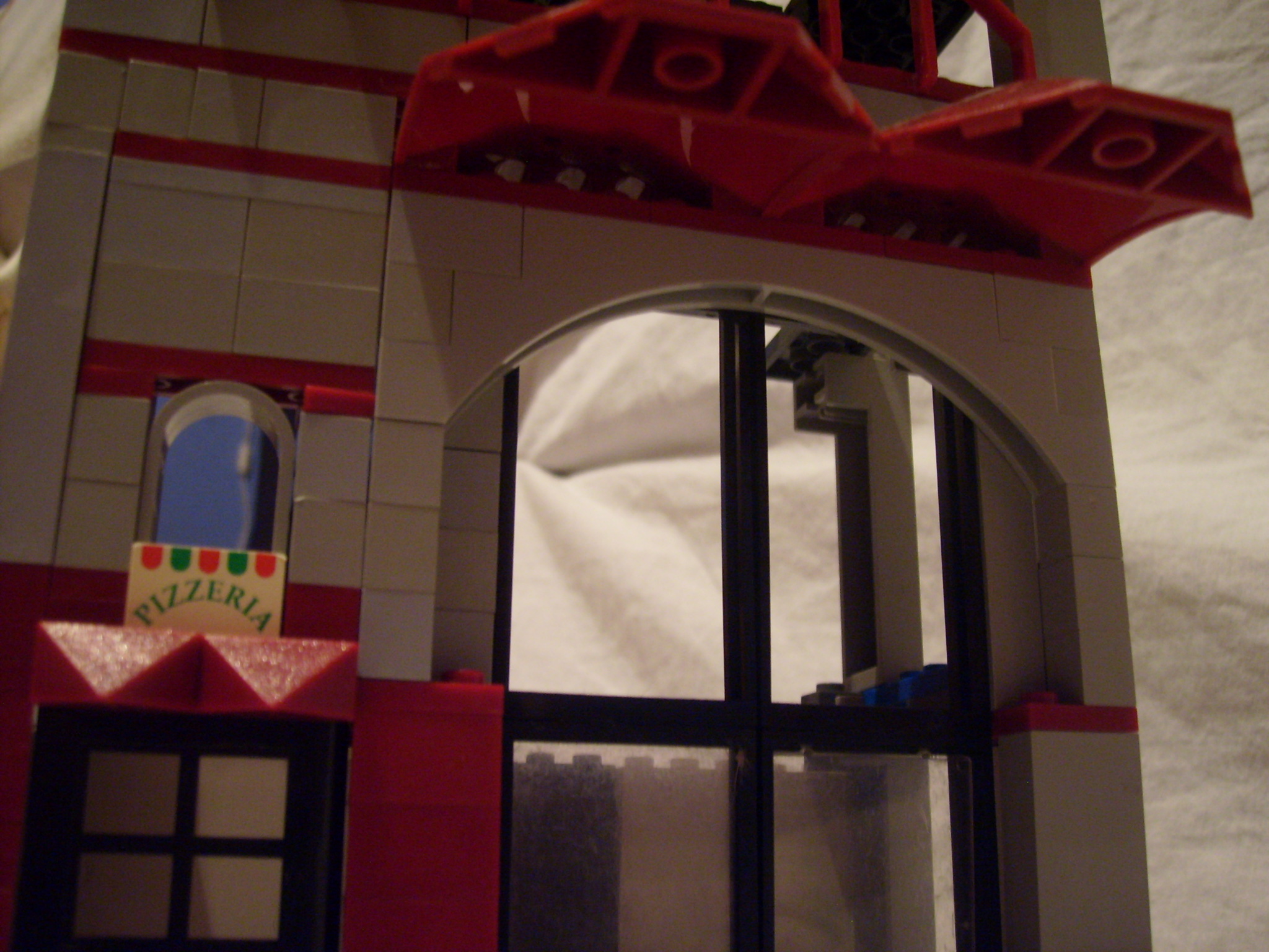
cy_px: 476
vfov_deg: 40.7
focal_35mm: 35
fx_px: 1283
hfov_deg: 52.6
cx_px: 634
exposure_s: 1/2
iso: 200
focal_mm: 5.8
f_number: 2.8
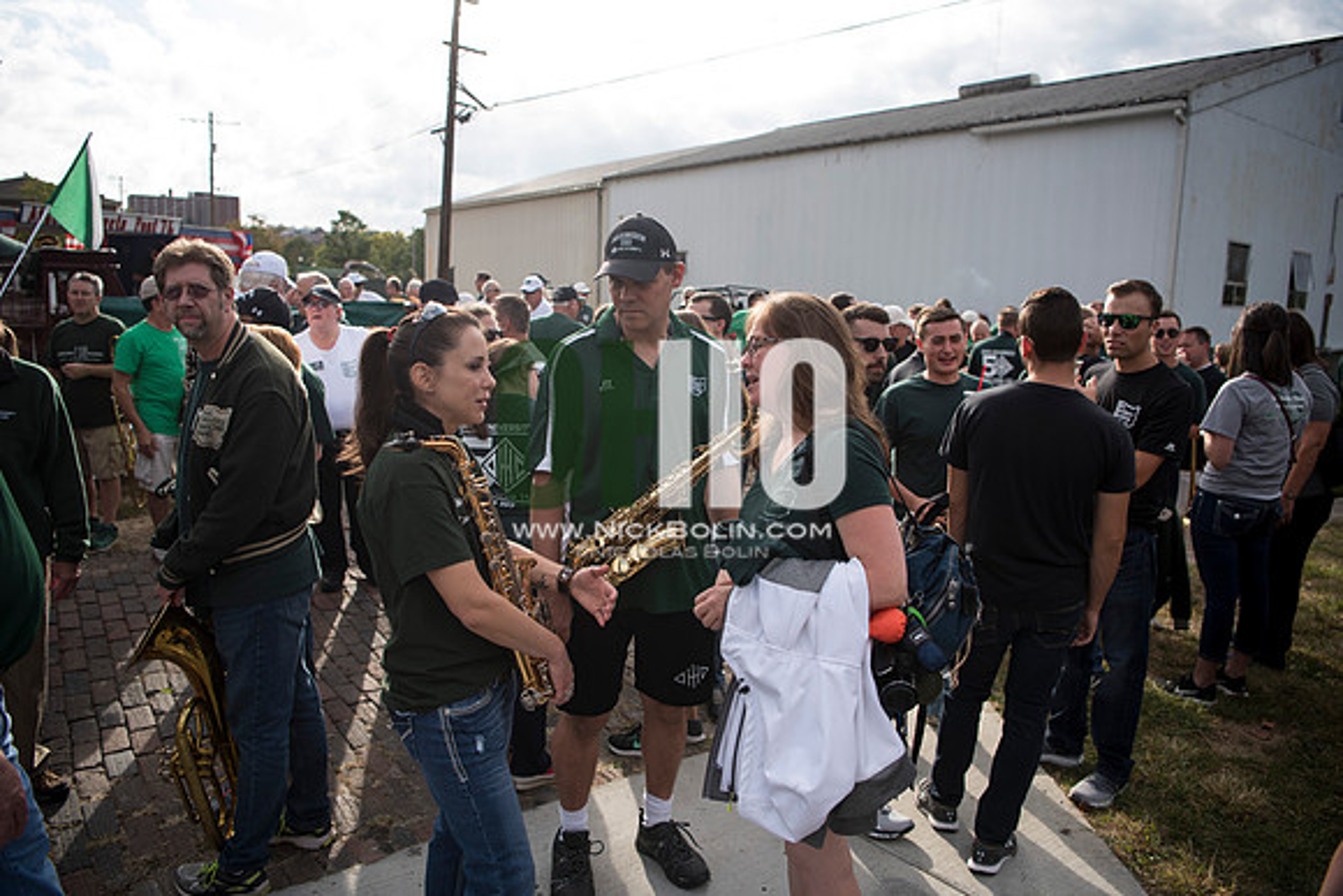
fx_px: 896
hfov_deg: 73.7
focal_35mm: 24
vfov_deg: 53.2
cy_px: 448
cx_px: 672
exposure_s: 1/2000
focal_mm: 24
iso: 250
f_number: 2.8
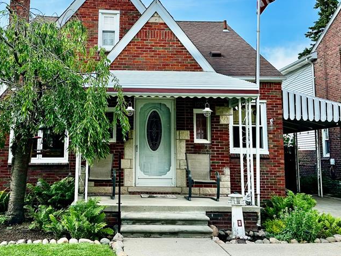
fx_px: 384
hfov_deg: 47.5
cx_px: 133
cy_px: 102
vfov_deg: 36.7
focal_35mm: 39
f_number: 1.78
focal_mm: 6.86
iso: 80
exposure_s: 1/2732
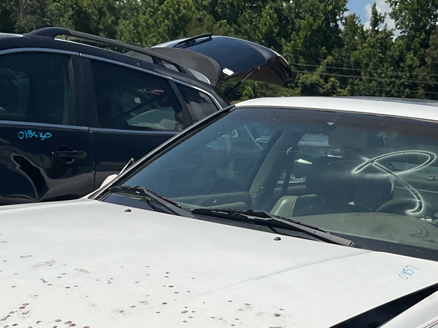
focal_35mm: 66
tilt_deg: -14.7
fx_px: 835
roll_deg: -3.6
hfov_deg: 29.1
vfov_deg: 21.2
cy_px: 354
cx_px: 301
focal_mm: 3
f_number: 1.8
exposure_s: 1/4405
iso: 16
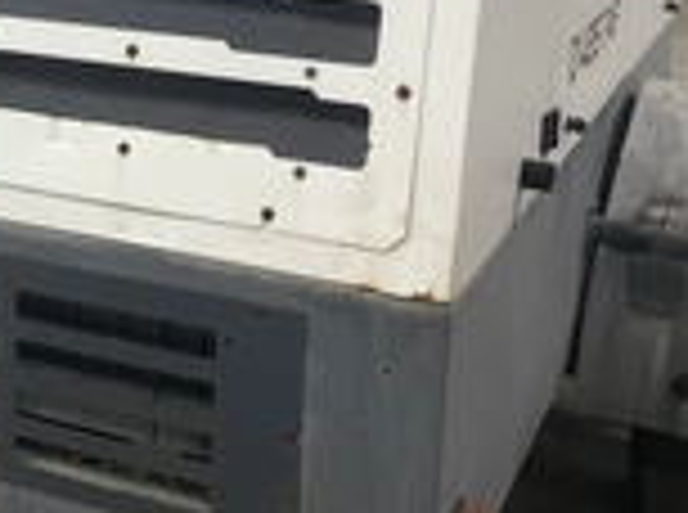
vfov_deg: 18.8
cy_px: 4
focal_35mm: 76
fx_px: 1507
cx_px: 45
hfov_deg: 24.8
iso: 200
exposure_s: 1/60
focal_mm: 3
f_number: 1.8
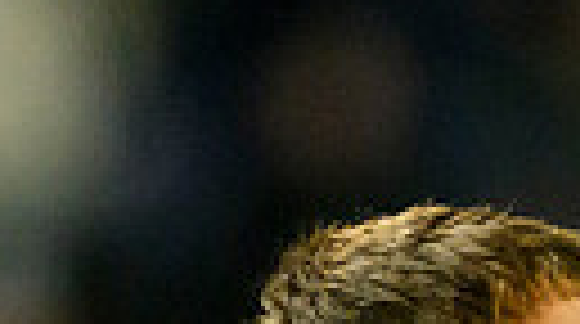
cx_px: 860
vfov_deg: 0.3
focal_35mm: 3947
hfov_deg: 0.5
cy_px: 641
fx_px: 60589
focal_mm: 560
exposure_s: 1/1000
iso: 10000
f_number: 4
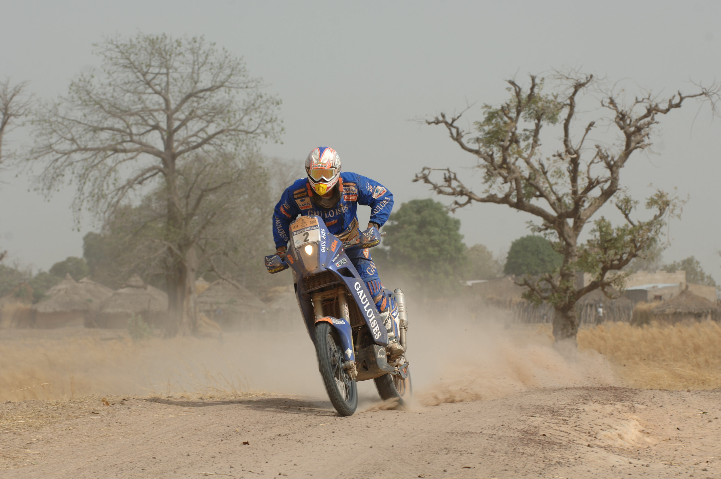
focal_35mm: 202
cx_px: 360
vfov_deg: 6.8
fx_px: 4050
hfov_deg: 10.2
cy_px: 240
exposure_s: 1/250
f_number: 8
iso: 100
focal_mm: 135
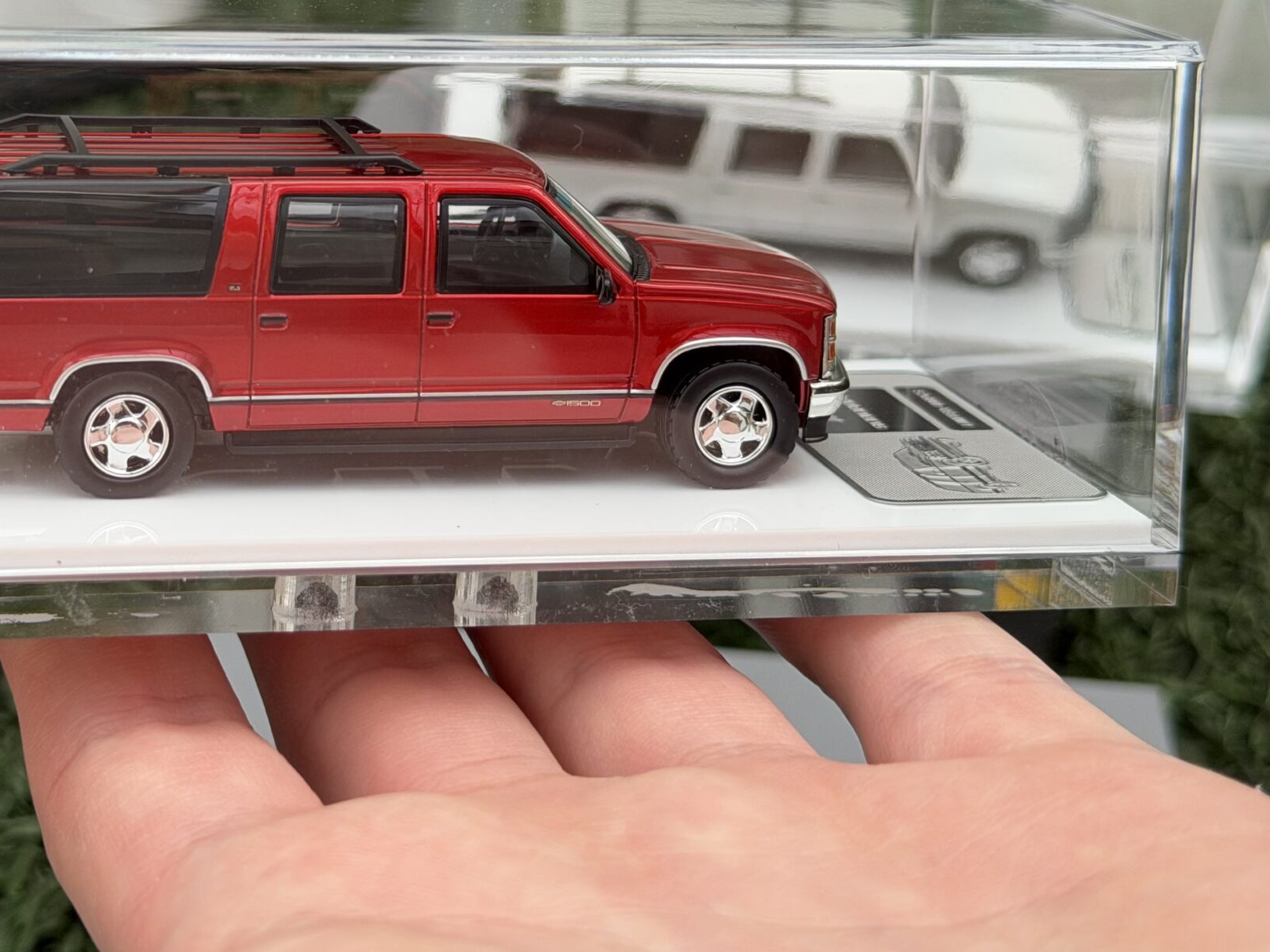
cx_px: 342
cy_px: 266
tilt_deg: -43.0
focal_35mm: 76
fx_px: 2789
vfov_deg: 19.3
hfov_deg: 25.4
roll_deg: -2.8
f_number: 1.78
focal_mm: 6.76
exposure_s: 1/578
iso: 64
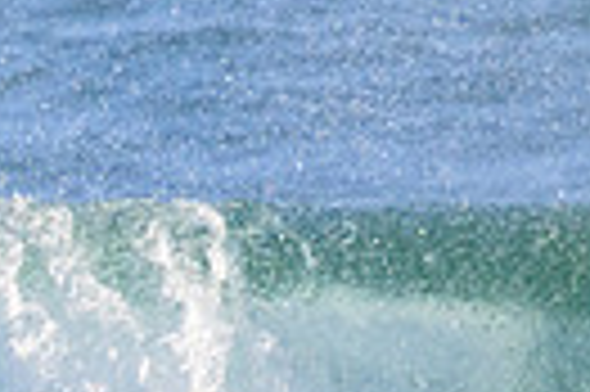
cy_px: 678
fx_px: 58026
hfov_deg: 0.6
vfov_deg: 0.4
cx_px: -640
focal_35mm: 3545
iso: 2800
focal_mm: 800
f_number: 11
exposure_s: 1/2000
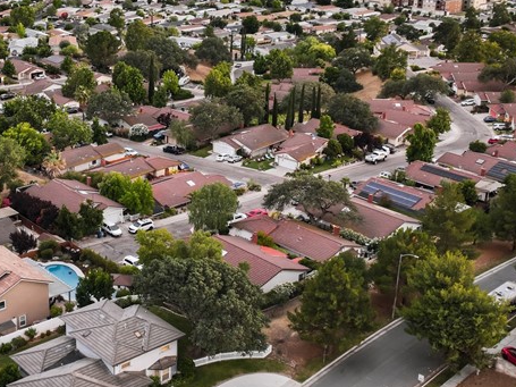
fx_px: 805
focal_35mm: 54
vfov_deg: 27.0
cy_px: 175
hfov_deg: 34.6
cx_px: 112
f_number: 2.8
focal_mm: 12.3
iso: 190
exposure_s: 1/15
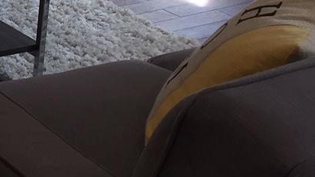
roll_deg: -1.6
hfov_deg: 14.8
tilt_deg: -16.6
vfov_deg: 9.4
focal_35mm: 125
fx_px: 1044
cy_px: -96
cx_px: -268
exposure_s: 1/60
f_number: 2.2
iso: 40
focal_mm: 4.15
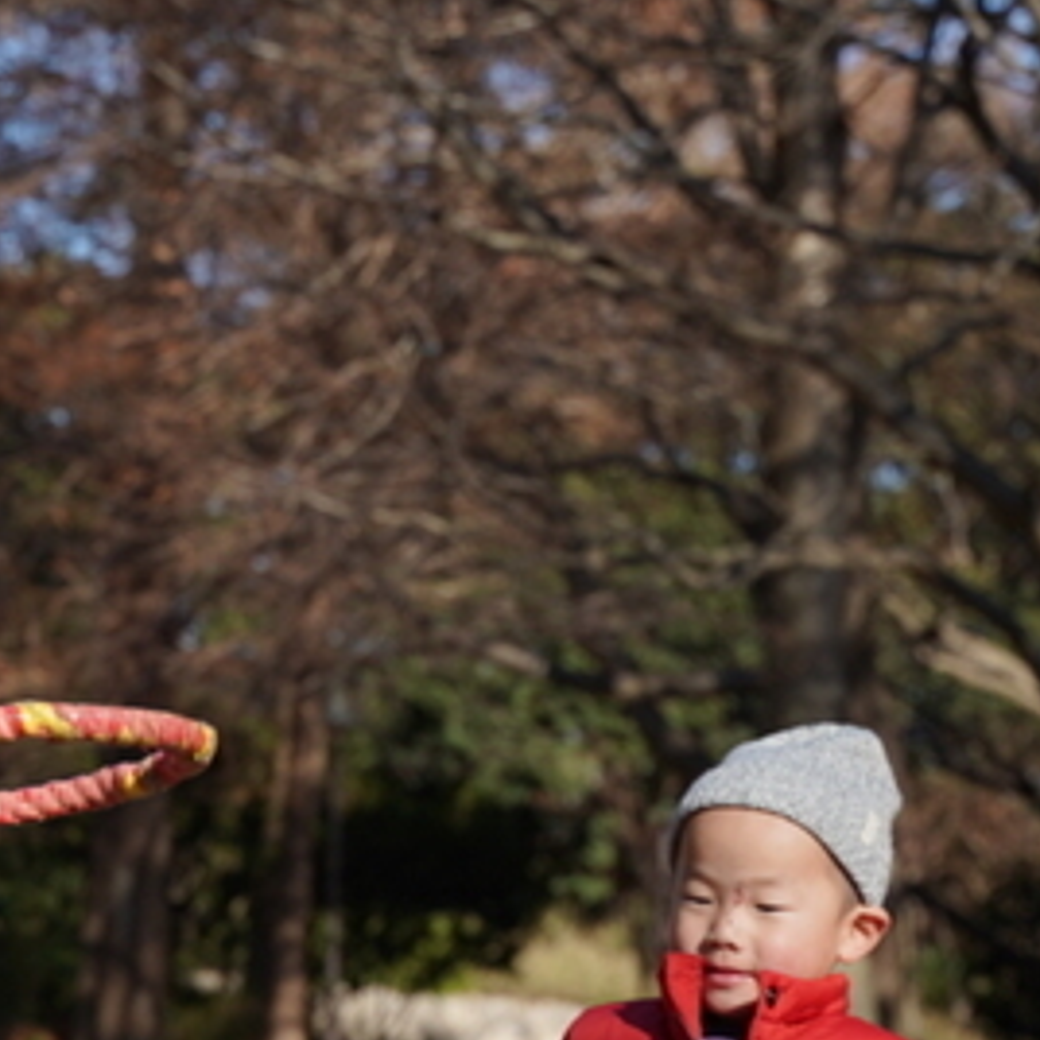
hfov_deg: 11.6
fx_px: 4963
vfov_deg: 11.8
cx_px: -349
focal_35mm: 146
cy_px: 1156
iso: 100
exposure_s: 1/800
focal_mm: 45
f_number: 4
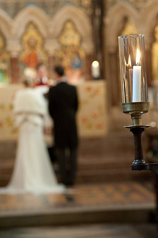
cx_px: 79
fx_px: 823
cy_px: 119
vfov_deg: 16.4
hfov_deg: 11.0
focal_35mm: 125
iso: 3600
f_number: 6.3
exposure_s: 1/50
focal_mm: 125
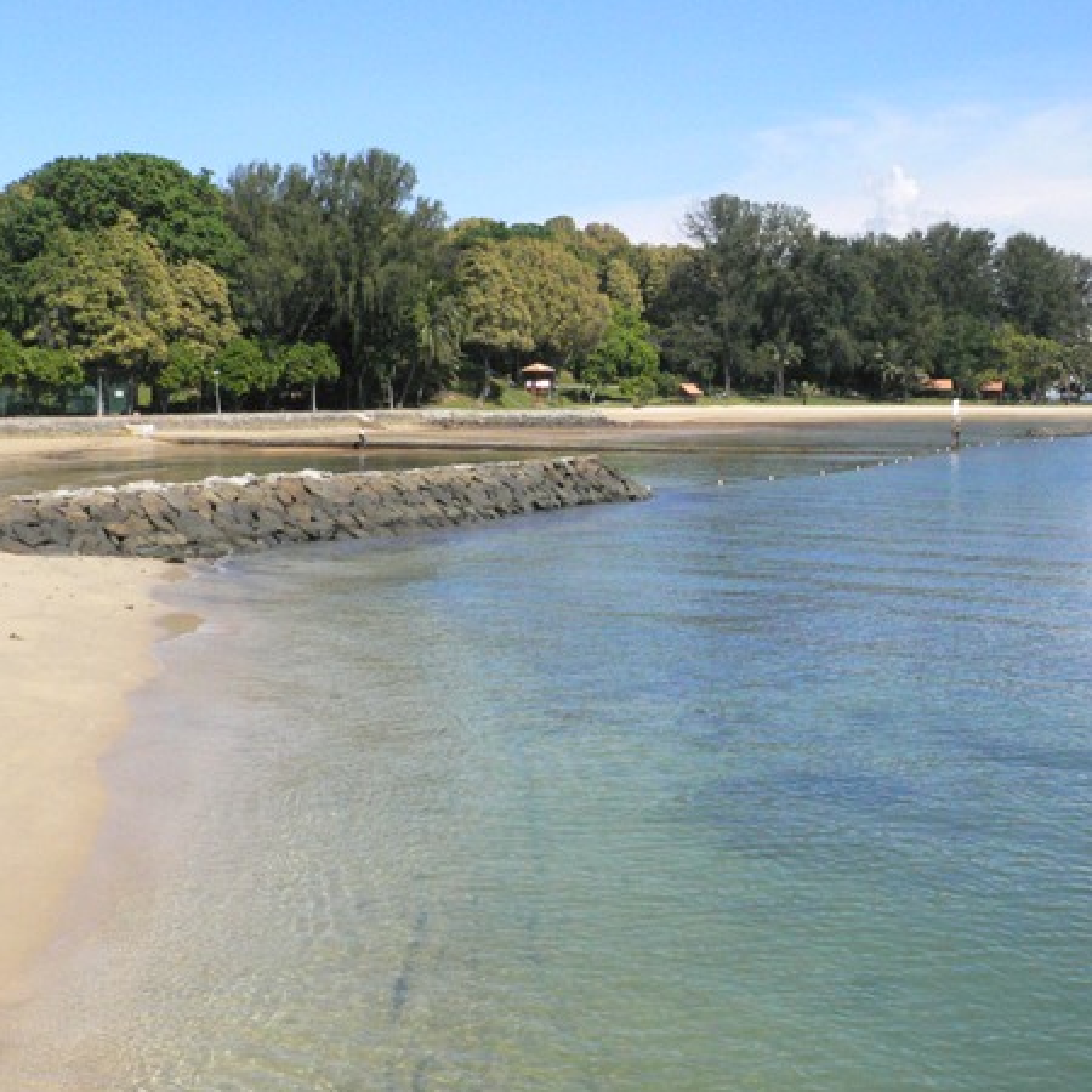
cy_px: 563
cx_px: 602
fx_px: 1570
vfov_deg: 38.3
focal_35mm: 44
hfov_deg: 38.3
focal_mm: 5.8
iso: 400
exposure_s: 1/1300
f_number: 5.6
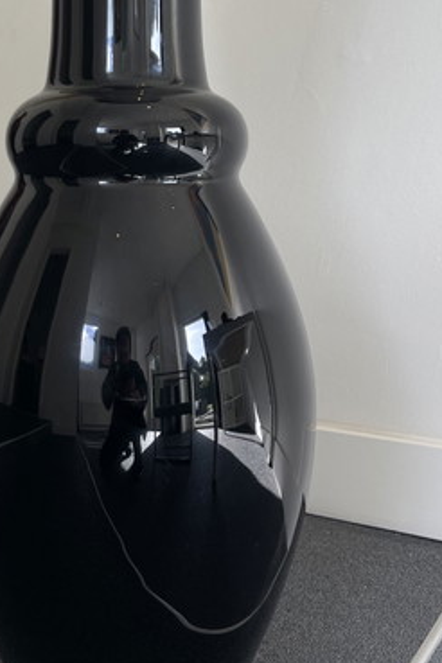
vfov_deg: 38.8
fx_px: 921
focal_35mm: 50
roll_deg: +0.2
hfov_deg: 26.9
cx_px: 160
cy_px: 182
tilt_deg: -1.8
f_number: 1.6
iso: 32
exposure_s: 1/146
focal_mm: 5.1
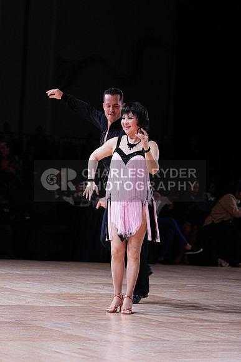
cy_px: 181
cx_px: 120
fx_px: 1335
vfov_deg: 15.4
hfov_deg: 10.3
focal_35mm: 133
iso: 1250
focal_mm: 133
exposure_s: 1/400
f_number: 4
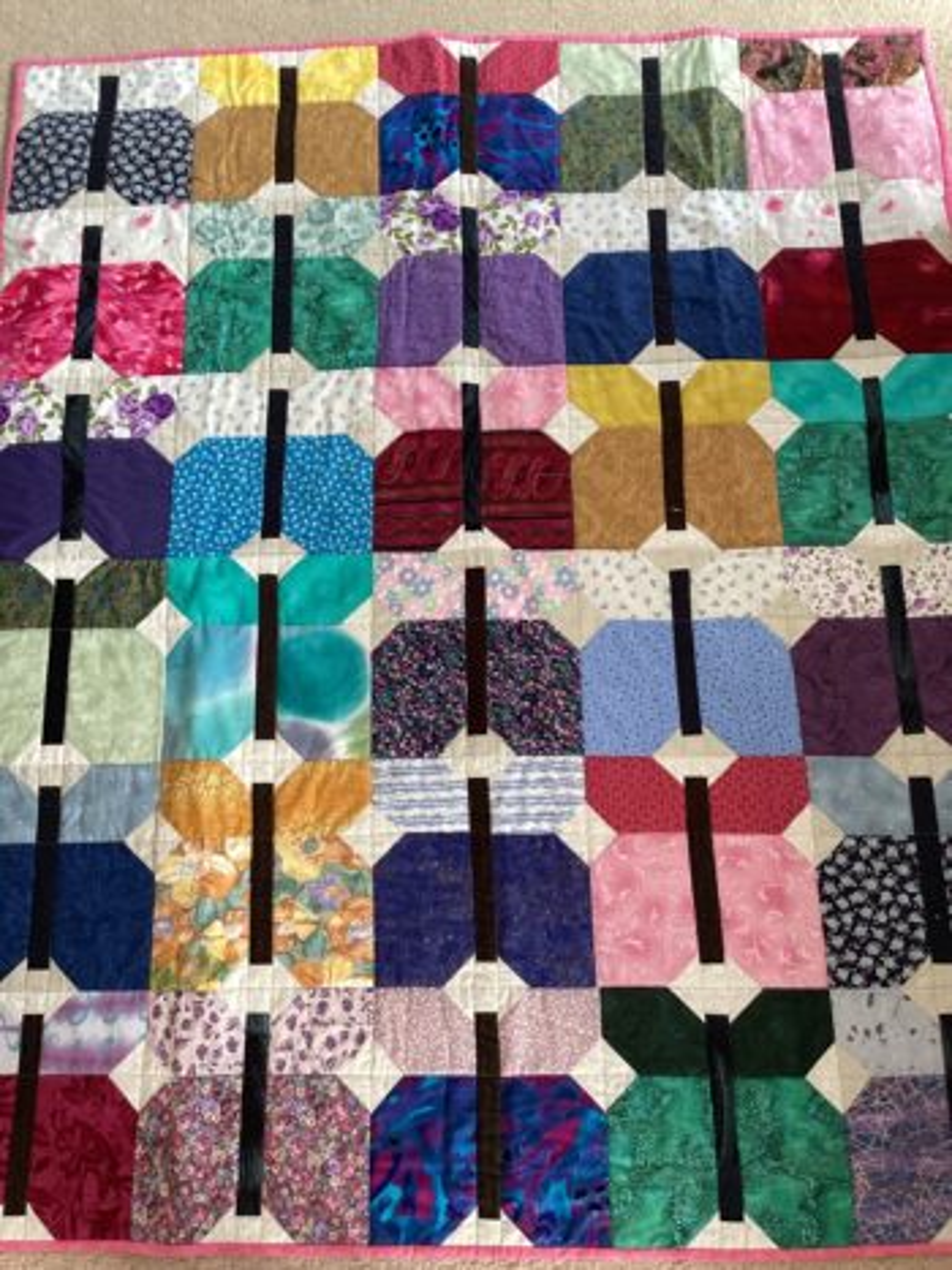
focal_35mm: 31
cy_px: 635
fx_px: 1137
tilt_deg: -73.7
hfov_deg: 45.4
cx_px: 476
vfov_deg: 58.4
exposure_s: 1/50
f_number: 2.4
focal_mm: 3.3
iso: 100
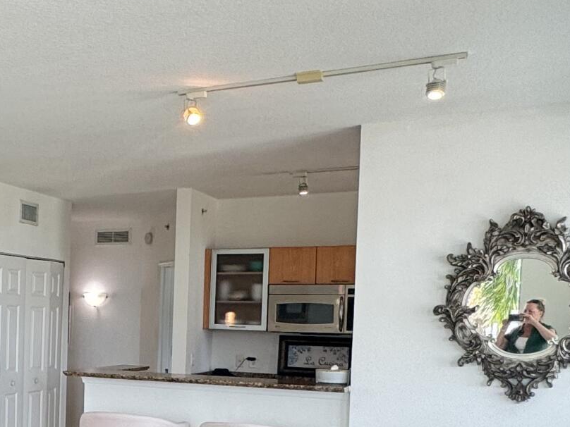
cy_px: 342
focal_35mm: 52
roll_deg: -1.2
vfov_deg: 27.5
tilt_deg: -2.6
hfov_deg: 32.4
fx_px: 856
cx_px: -56
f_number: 2.2
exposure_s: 1/120
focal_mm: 2.22
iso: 100
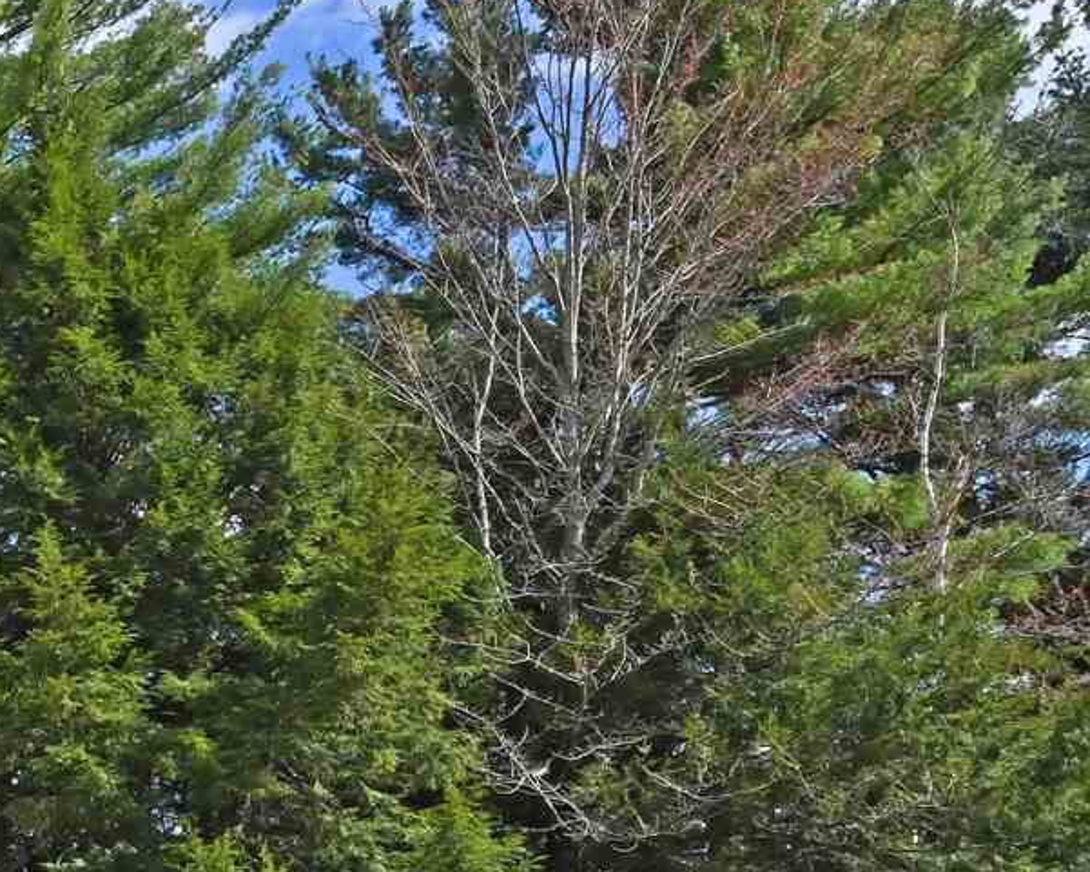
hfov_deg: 19.6
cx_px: -823
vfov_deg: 19.5
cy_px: 1021
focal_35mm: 74
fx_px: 2401
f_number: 14
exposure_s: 1/400
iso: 500
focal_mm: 15.5
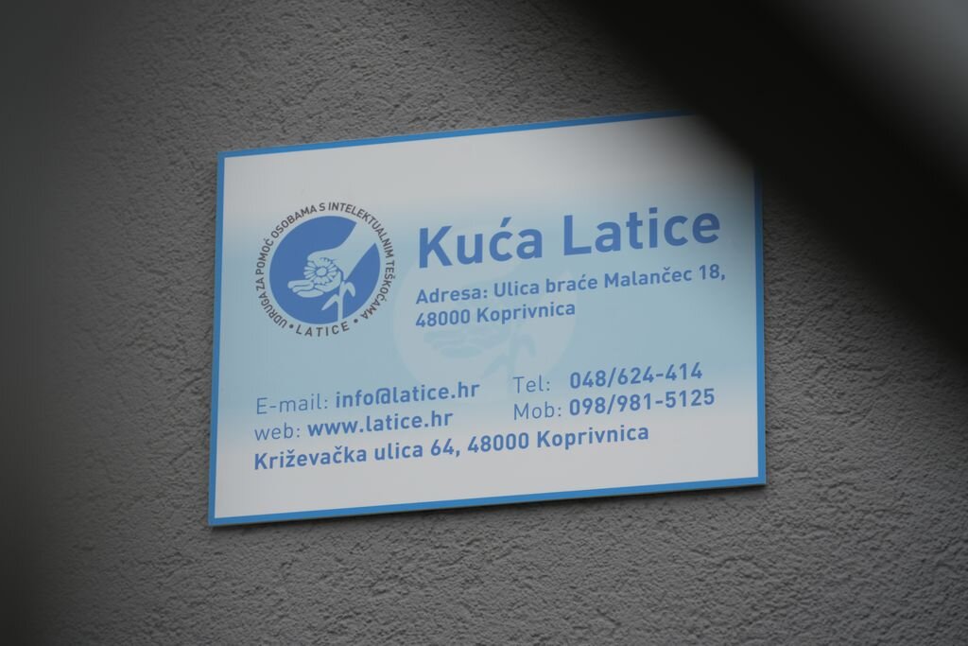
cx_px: 484
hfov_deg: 10.8
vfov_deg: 7.2
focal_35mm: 191
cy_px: 323
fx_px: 5136
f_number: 6.3
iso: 125
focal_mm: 191
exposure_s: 1/200
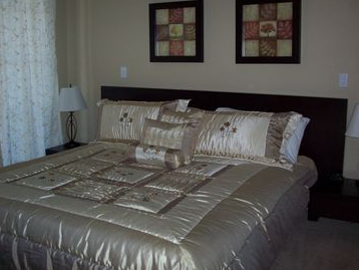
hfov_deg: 48.9
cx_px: 180
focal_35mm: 38
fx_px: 394
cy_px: 132
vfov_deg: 37.8
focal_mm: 6.2
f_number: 2.8
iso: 80
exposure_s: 1/64
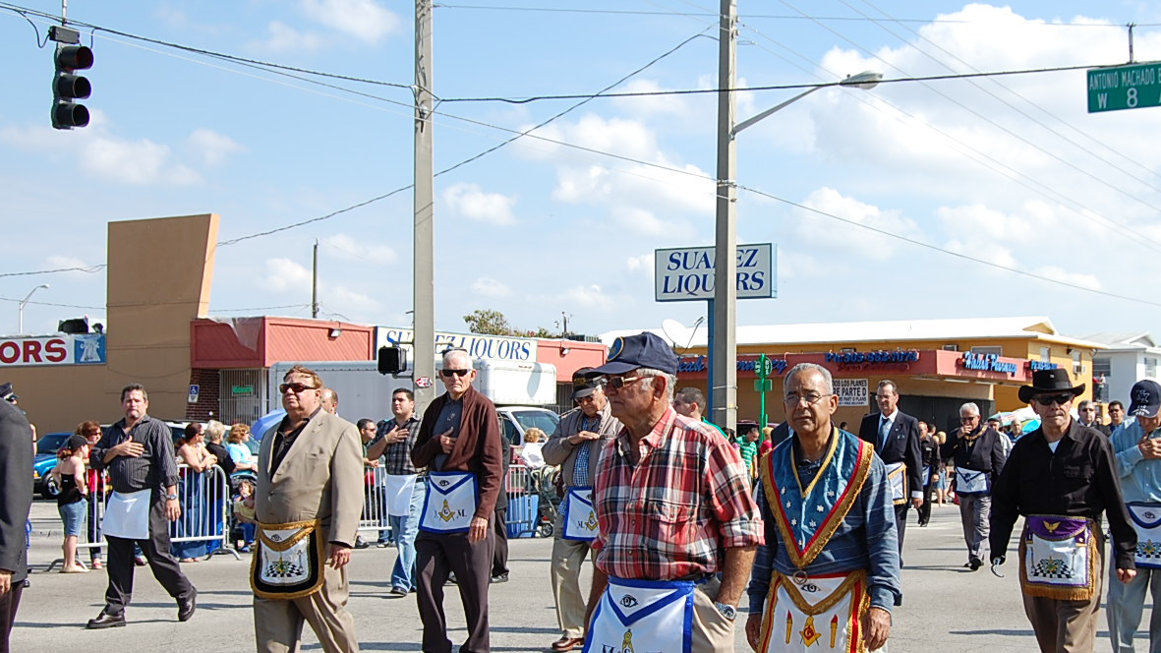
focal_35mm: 52
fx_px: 1601
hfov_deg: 39.6
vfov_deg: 23.0
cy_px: 392
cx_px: 717
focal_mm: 26
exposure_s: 1/320
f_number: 9
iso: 200
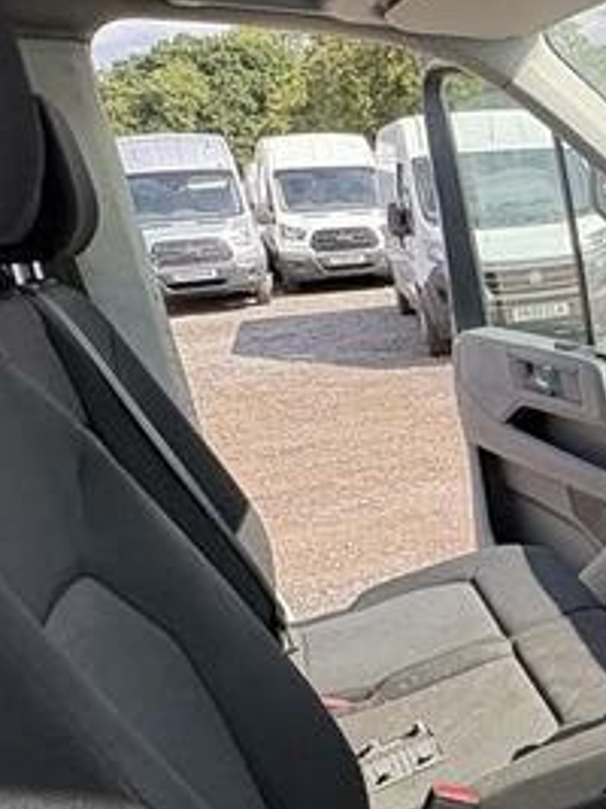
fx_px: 1098
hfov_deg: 25.7
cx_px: 821
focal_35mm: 47
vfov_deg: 40.3
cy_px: 470
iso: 40
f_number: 2.2
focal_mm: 2.22
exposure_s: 1/377
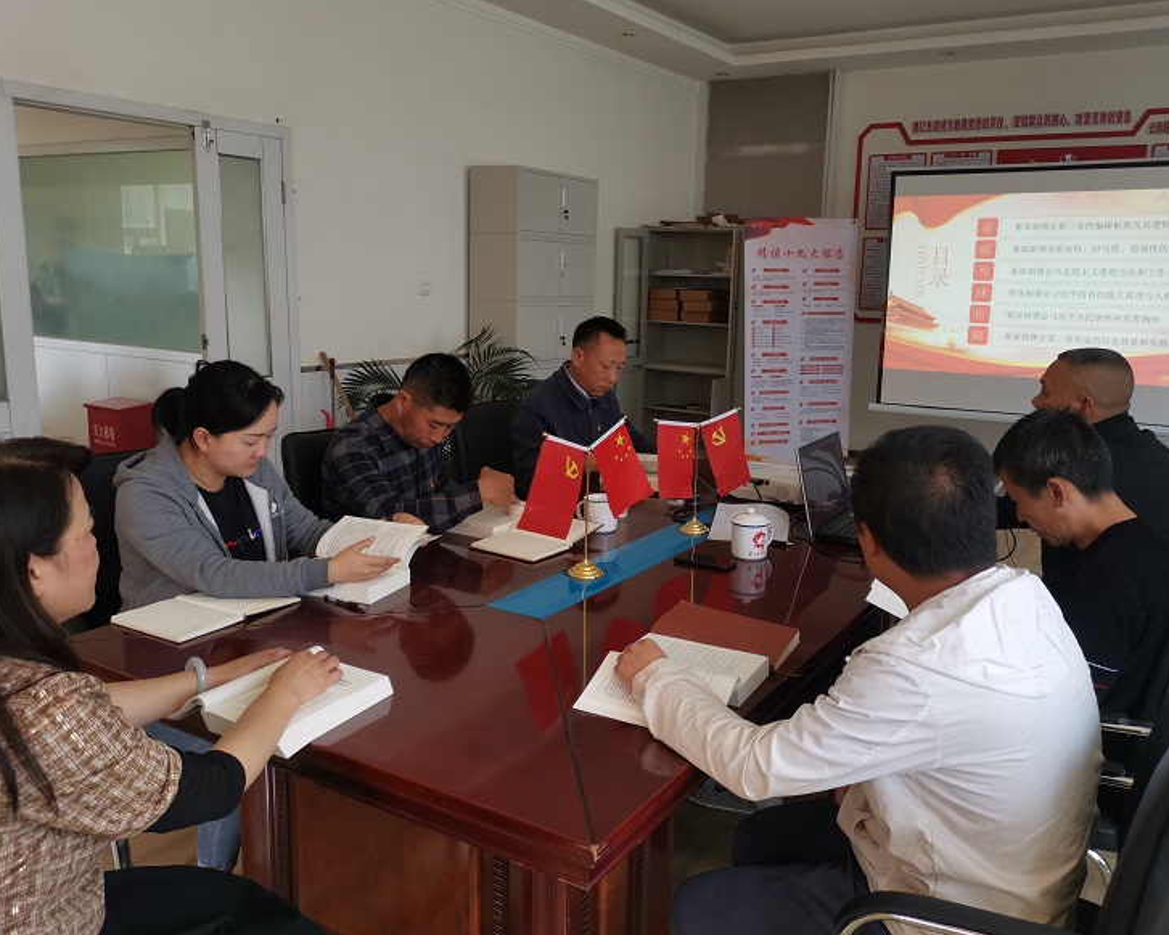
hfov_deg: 60.3
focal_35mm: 29
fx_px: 1004
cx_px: 635
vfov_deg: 50.0
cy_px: 455
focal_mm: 5.58
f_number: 1.8
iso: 80
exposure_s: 1/100
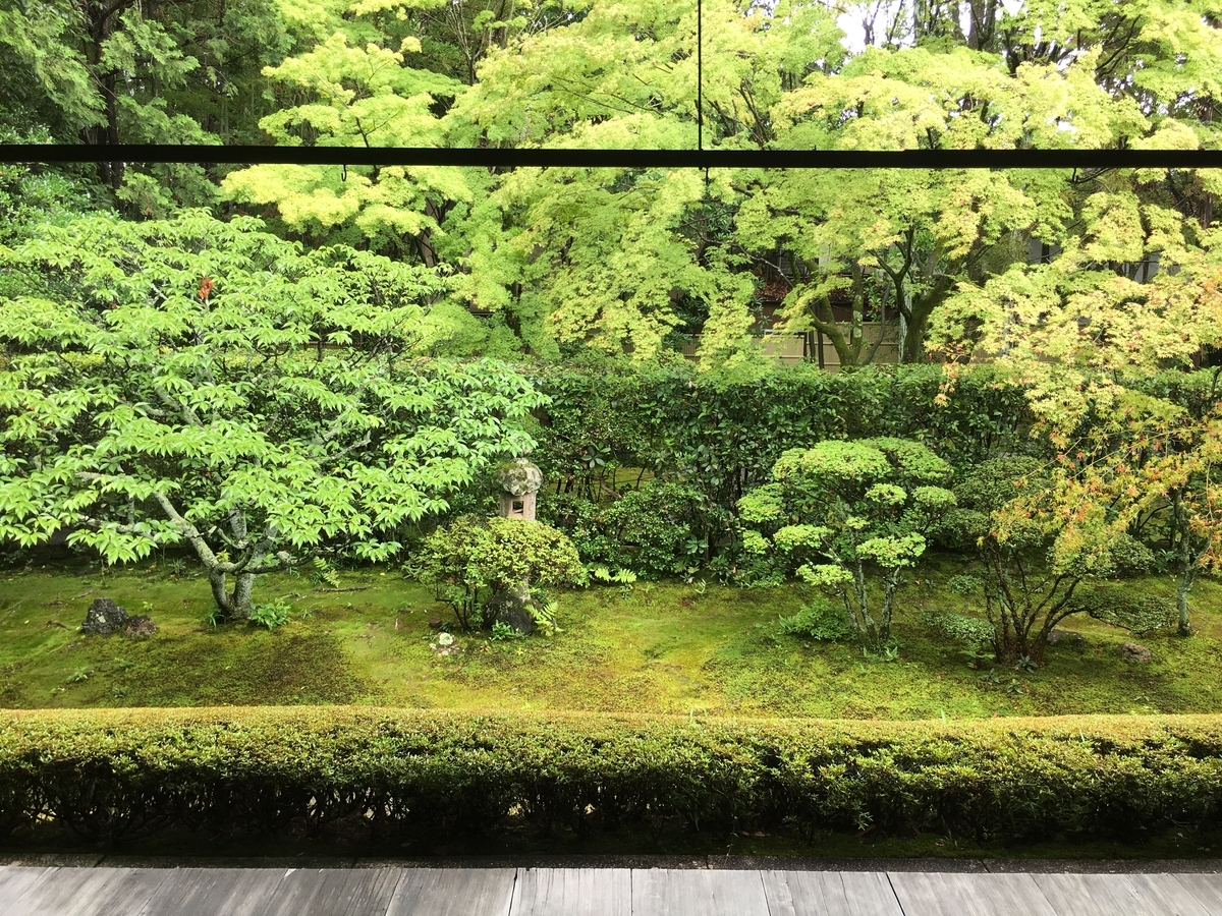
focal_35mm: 29
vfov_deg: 48.2
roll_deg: +0.1
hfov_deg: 61.7
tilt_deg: -10.4
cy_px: 458
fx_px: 1024
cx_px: 611
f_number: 2.2
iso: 25
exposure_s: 1/60
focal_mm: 4.15
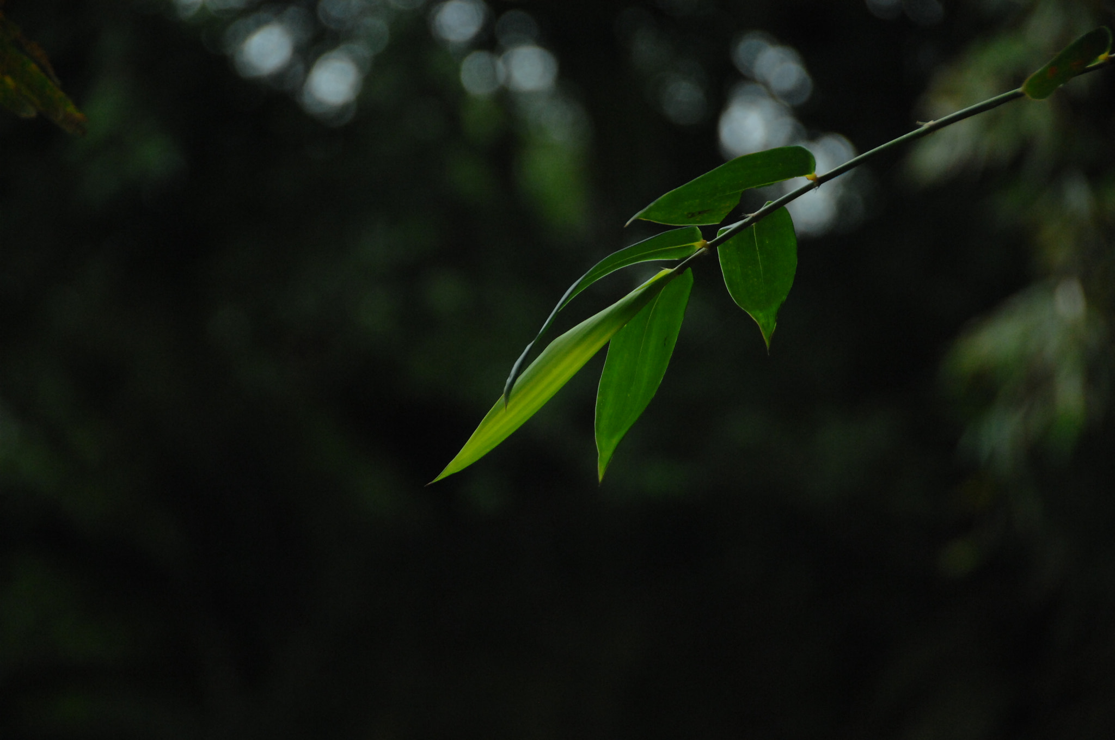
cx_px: 558
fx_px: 6960
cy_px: 370
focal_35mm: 225
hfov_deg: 9.2
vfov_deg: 6.1
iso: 640
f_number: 5.6
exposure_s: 1/180
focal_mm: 150
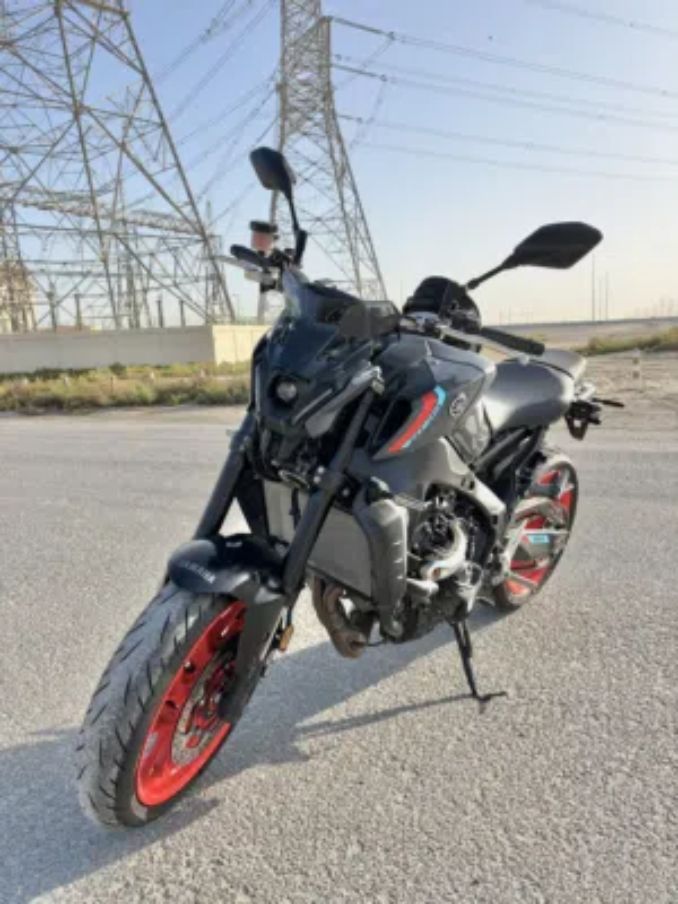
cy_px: 452
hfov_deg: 53.1
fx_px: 679
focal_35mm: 26
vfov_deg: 67.3
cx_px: 339
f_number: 1.6
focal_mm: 5.96
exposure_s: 1/2639
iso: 50
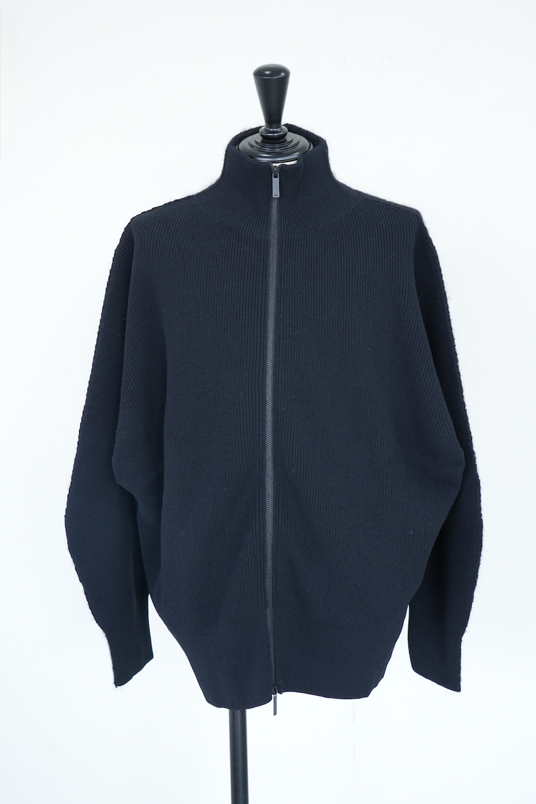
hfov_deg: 27.0
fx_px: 1116
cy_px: 402
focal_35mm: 50
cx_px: 268
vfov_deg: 39.6
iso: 1250
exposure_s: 1/25
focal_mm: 50
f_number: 8
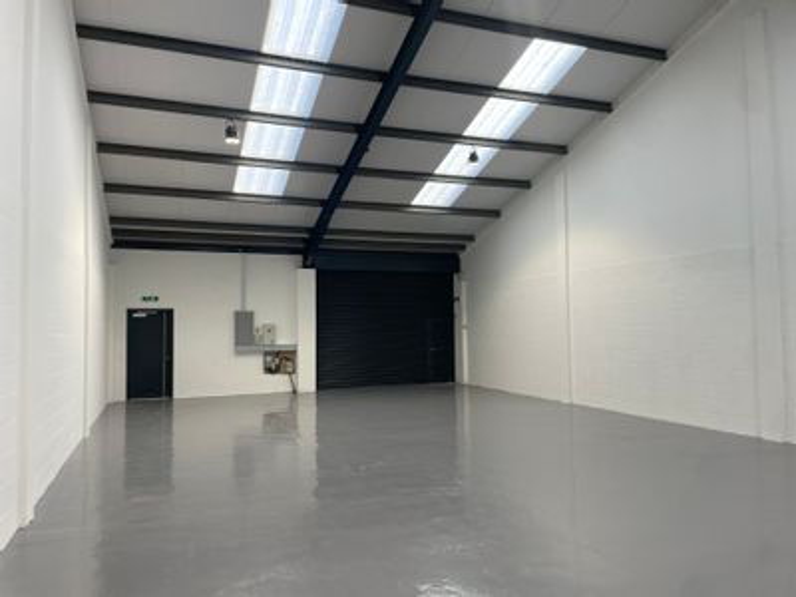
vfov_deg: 53.1
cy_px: 298
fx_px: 598
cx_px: 398
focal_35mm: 26
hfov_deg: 67.3
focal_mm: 4.2
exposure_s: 1/128
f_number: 1.6
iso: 32
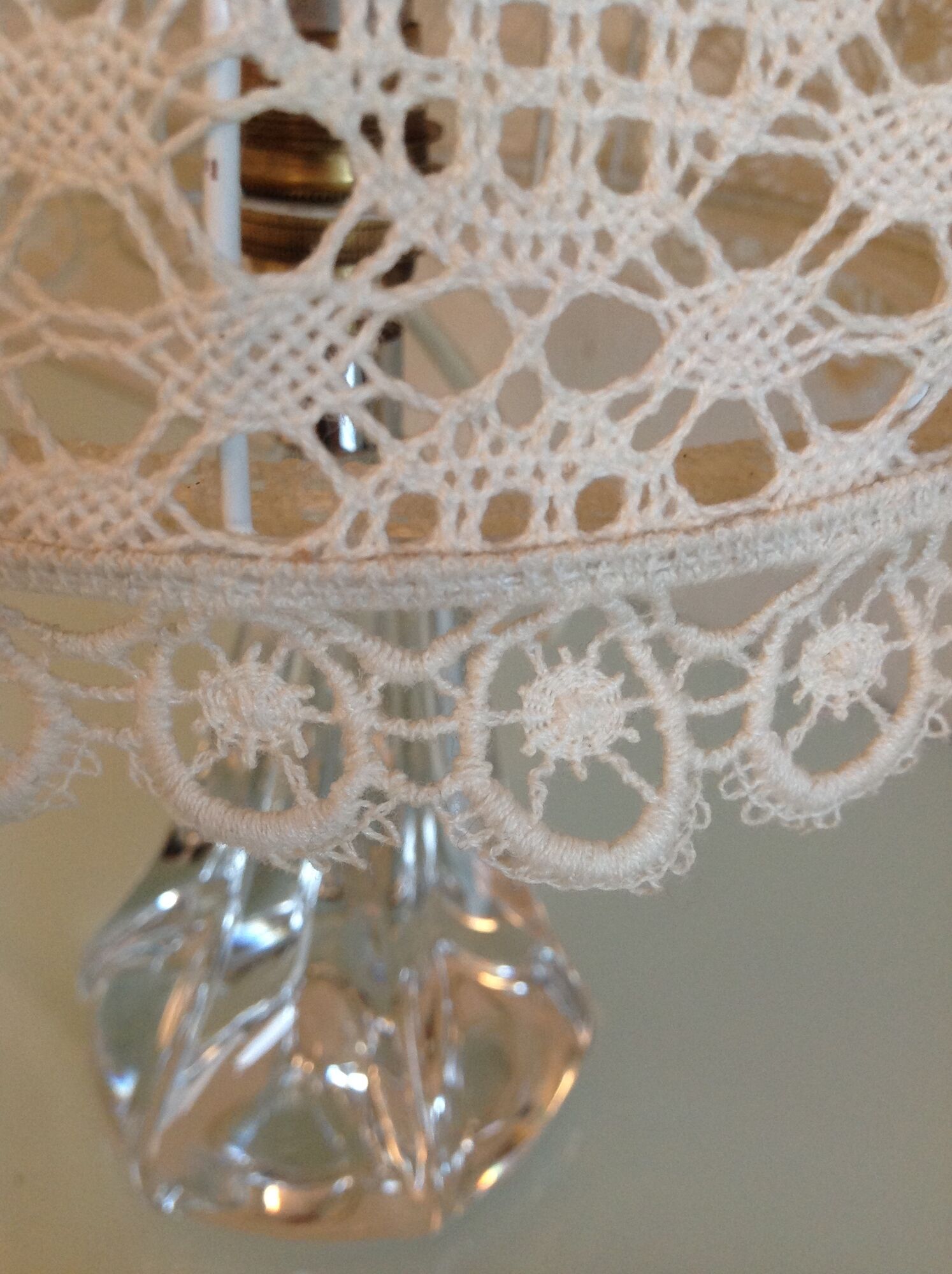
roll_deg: -1.3
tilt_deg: -29.3
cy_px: 637
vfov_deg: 52.7
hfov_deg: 40.6
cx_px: 476
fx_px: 1287
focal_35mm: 35
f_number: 2.4
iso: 125
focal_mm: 4.28
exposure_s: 1/17
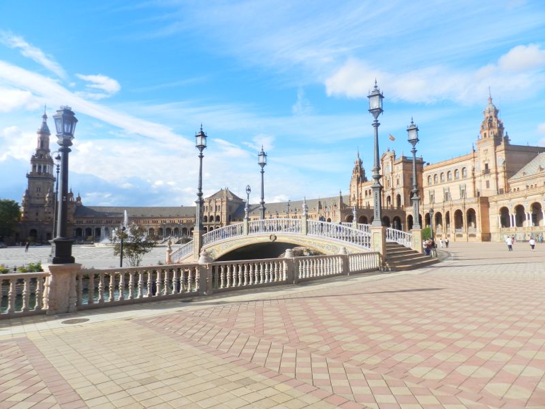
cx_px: 272
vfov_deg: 58.9
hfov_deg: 73.9
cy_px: 204
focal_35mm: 23
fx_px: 362
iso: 160
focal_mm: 4
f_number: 4
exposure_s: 1/800
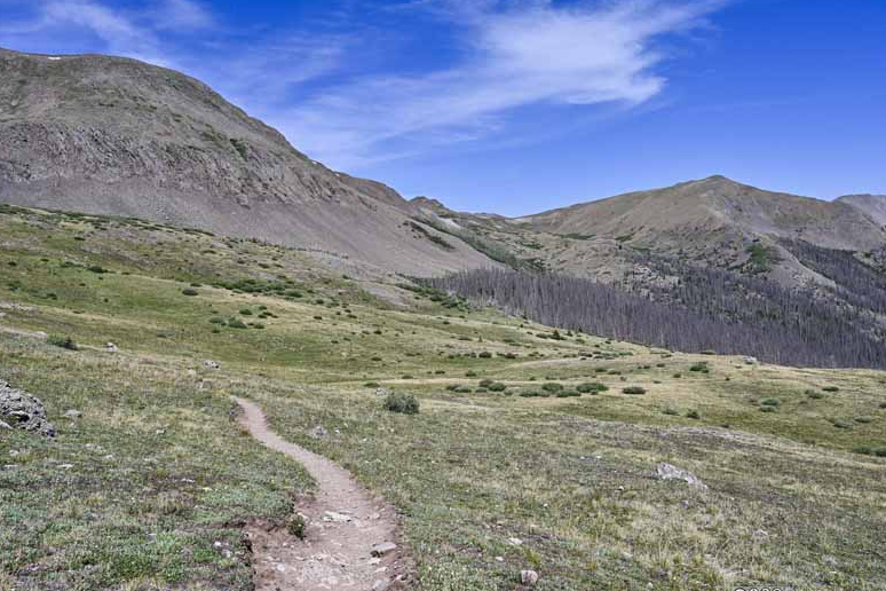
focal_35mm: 32
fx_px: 776
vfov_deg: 41.7
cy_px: 300
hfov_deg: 59.5
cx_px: 450
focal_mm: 30.5
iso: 64
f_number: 5.6
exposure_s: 1/800
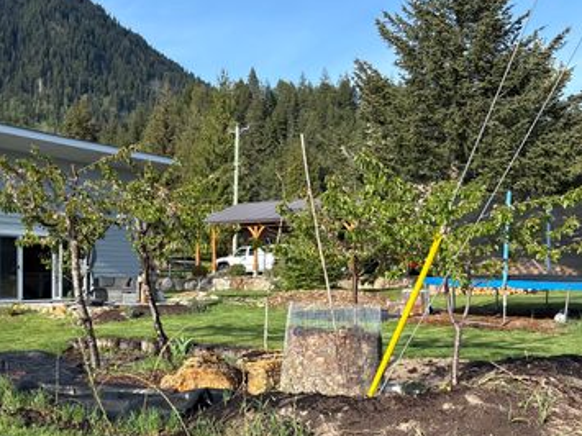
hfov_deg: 41.0
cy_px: 298
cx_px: 111
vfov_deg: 32.5
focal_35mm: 44
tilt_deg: +0.2
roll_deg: -3.9
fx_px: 740
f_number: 1.6
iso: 50
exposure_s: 1/1081
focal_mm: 5.96
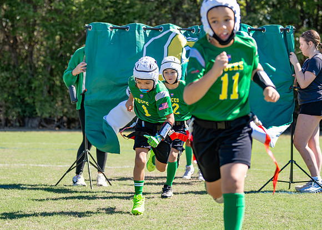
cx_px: 123
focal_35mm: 126
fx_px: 1153
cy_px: 93
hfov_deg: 15.9
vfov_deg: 11.4
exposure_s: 1/1600
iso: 200
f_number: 2.8
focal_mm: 70
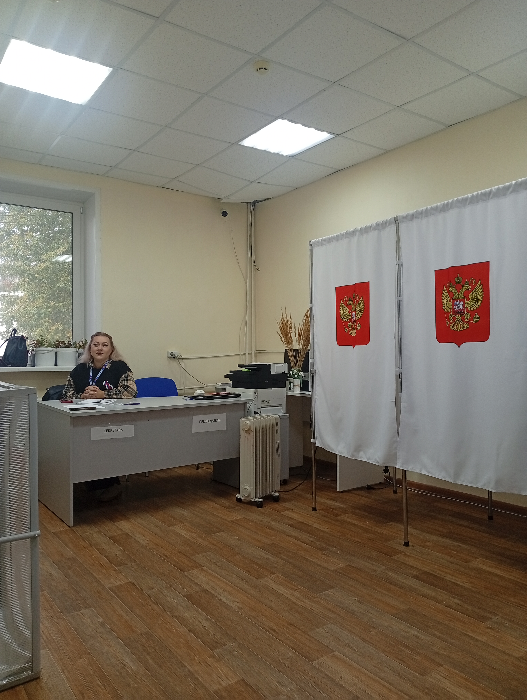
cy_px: 350
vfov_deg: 65.2
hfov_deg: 51.5
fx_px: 547
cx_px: 264
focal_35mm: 27
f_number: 1.8
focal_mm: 3.98
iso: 136
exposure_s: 1/50
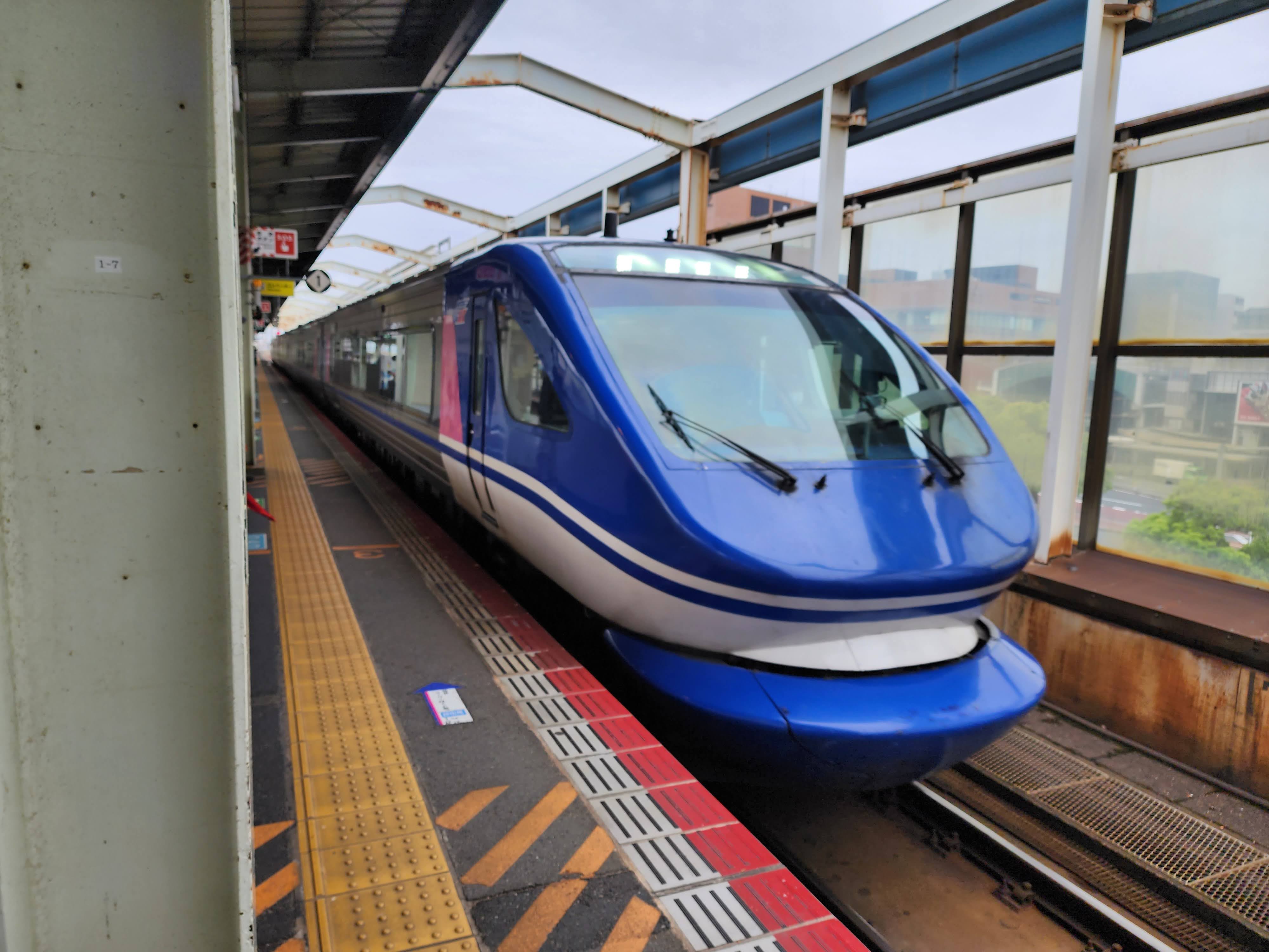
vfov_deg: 58.9
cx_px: 634
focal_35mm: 23
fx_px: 843
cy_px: 476
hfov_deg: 73.9
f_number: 1.8
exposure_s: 1/180
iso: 25
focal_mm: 6.4
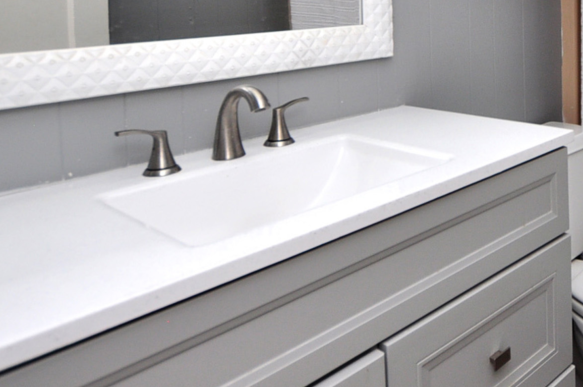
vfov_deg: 32.8
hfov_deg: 46.0
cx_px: 545
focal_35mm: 37
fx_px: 598
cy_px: -2
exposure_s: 1/100
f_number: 4
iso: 250
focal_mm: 10
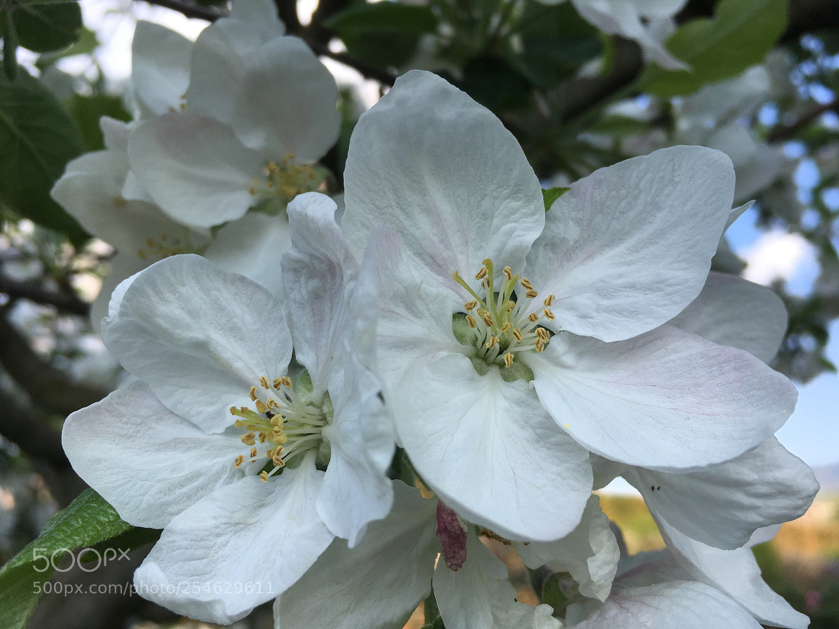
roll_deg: -1.3
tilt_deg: +17.7
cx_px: 420
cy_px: 314
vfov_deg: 48.2
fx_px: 703
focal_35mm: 29
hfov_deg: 61.7
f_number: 2.2
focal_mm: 4.15
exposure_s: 1/578
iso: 25
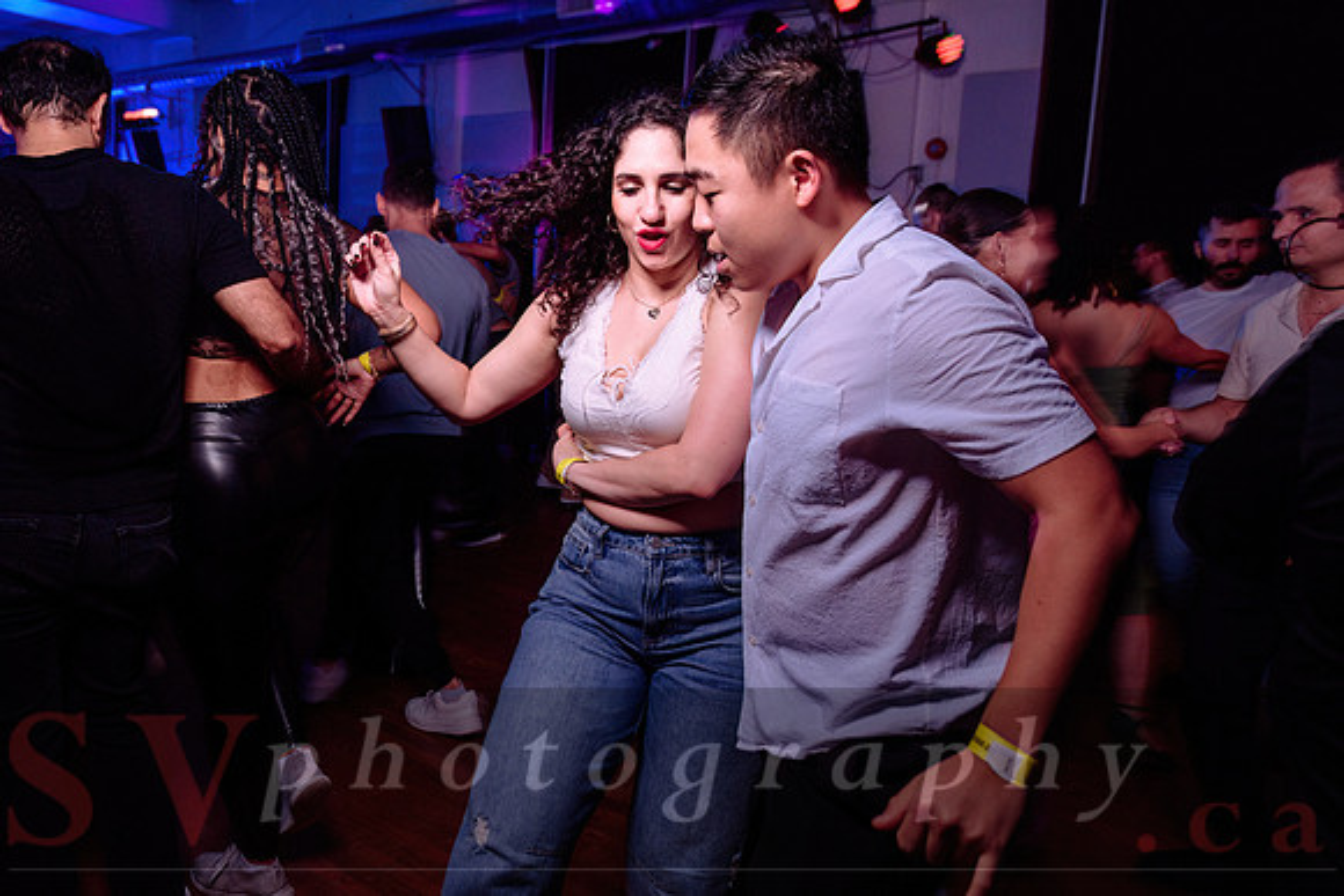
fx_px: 1012
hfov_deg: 66.9
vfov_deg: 47.7
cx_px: 595
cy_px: 390
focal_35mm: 27
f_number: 3.5
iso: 800
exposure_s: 1/30
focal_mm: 24
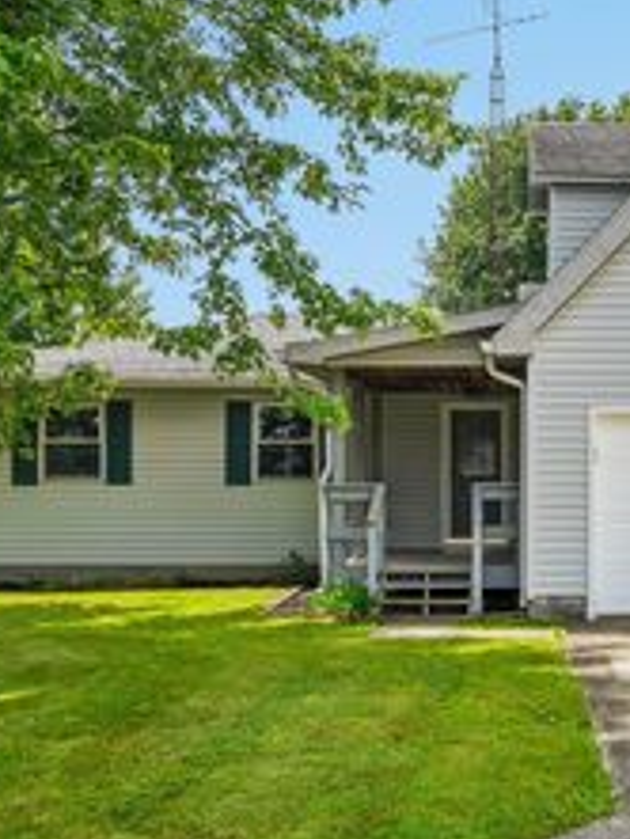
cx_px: 528
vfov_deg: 37.3
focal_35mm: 51
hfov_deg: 27.8
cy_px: 351
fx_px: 1238
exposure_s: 1/320
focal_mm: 23.5
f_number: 8
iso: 100
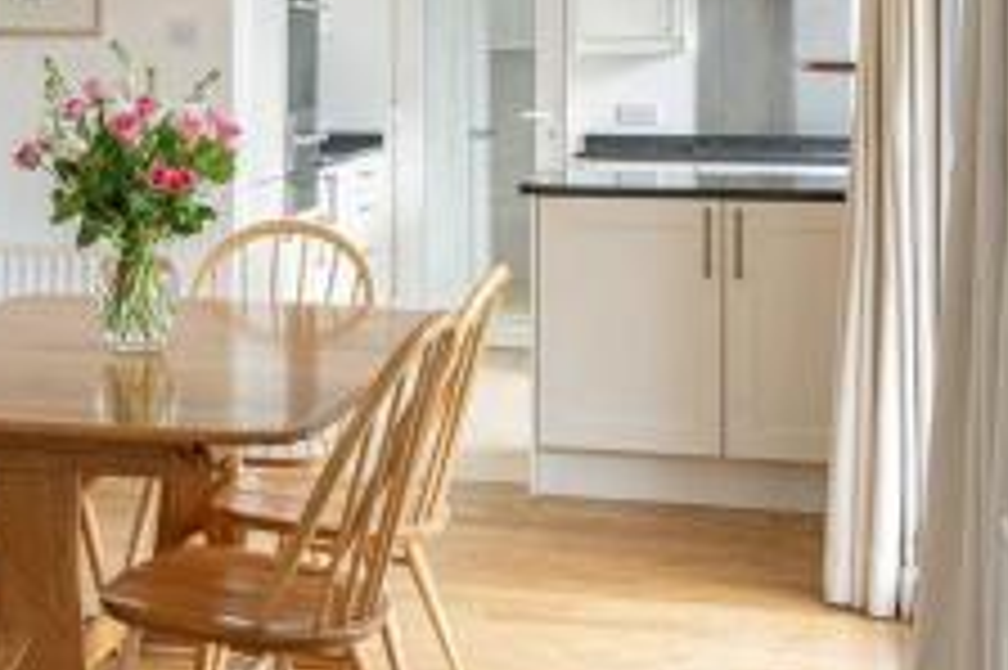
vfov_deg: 19.7
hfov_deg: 27.9
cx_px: 0
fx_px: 1903
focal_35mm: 68
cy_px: 92
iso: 100
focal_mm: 32
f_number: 8
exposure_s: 1/6
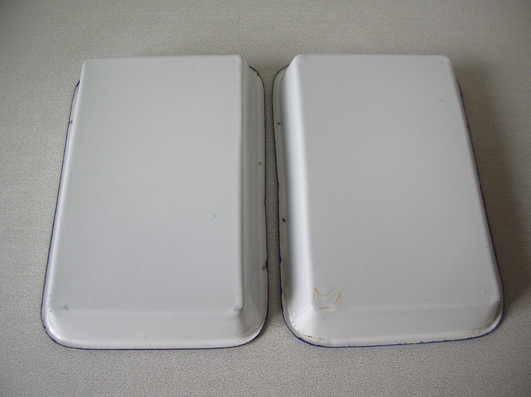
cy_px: 198
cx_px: 266
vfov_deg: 40.6
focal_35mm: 35
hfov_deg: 52.7
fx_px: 536
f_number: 2.8
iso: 50
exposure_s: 1/27.4
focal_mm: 5.8
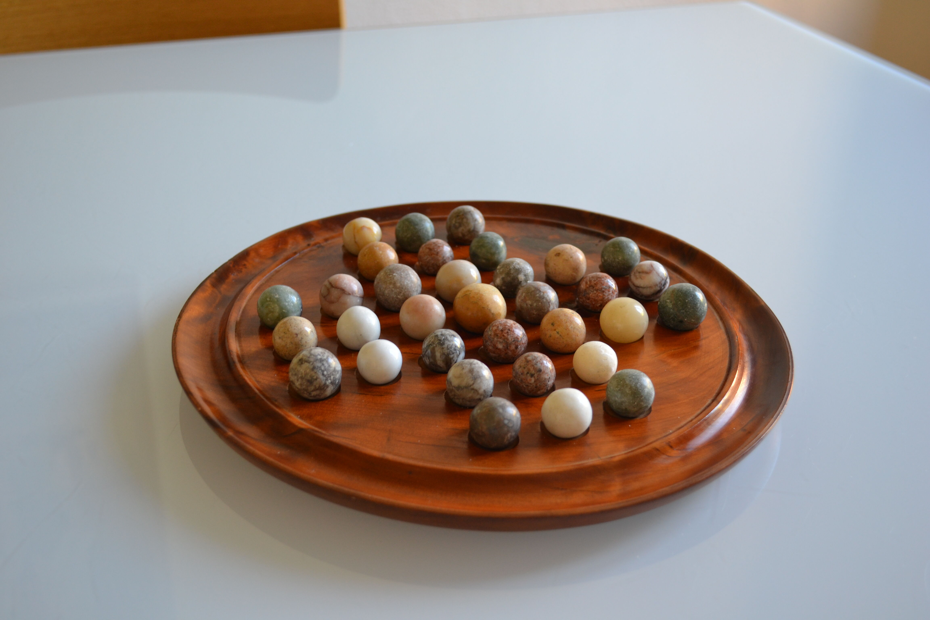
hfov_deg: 45.0
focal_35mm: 44
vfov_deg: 30.8
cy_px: 310
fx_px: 1124
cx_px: 465
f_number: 4.5
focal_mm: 29
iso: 400
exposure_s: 1/15
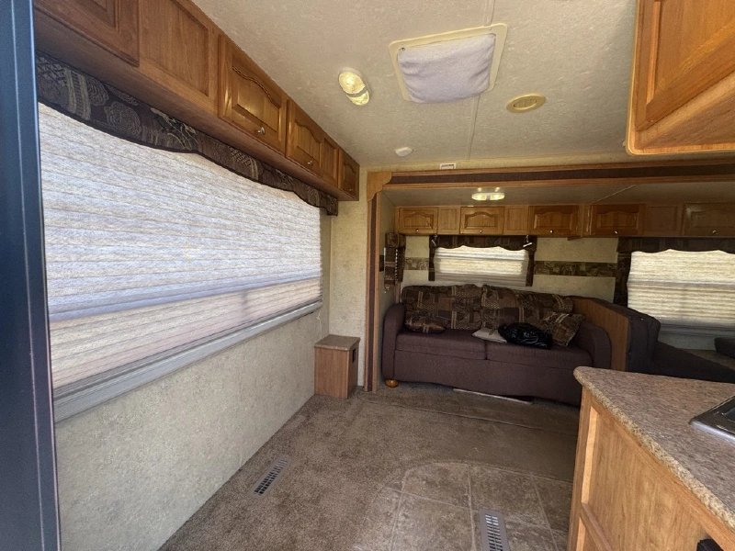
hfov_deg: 102.1
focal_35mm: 14
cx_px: 368
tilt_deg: -6.0
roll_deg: -1.2
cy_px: 276
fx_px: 297
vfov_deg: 85.7
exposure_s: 1/99
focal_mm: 2.22
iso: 100
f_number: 2.2
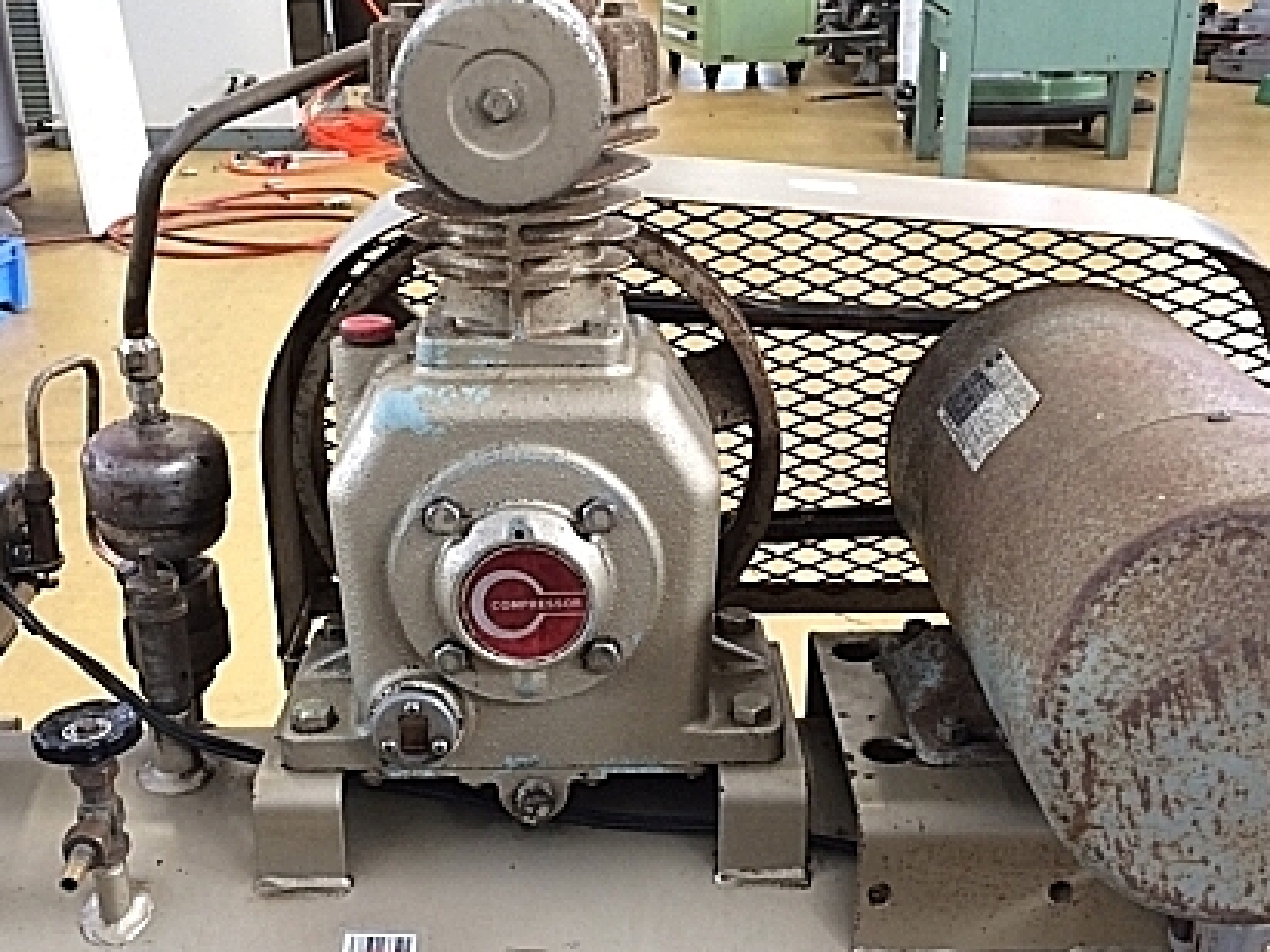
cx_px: 641
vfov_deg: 32.1
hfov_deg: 42.1
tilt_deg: -22.5
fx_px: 1651
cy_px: 551
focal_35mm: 45
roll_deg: +1.3
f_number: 2.2
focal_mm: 4.15
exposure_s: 1/30
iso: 64
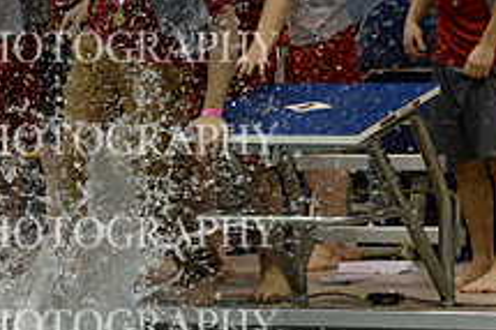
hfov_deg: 7.6
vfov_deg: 5.1
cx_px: -55
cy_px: -92
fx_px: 3717
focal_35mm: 270
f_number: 3.5
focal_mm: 100
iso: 6400
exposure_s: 1/400
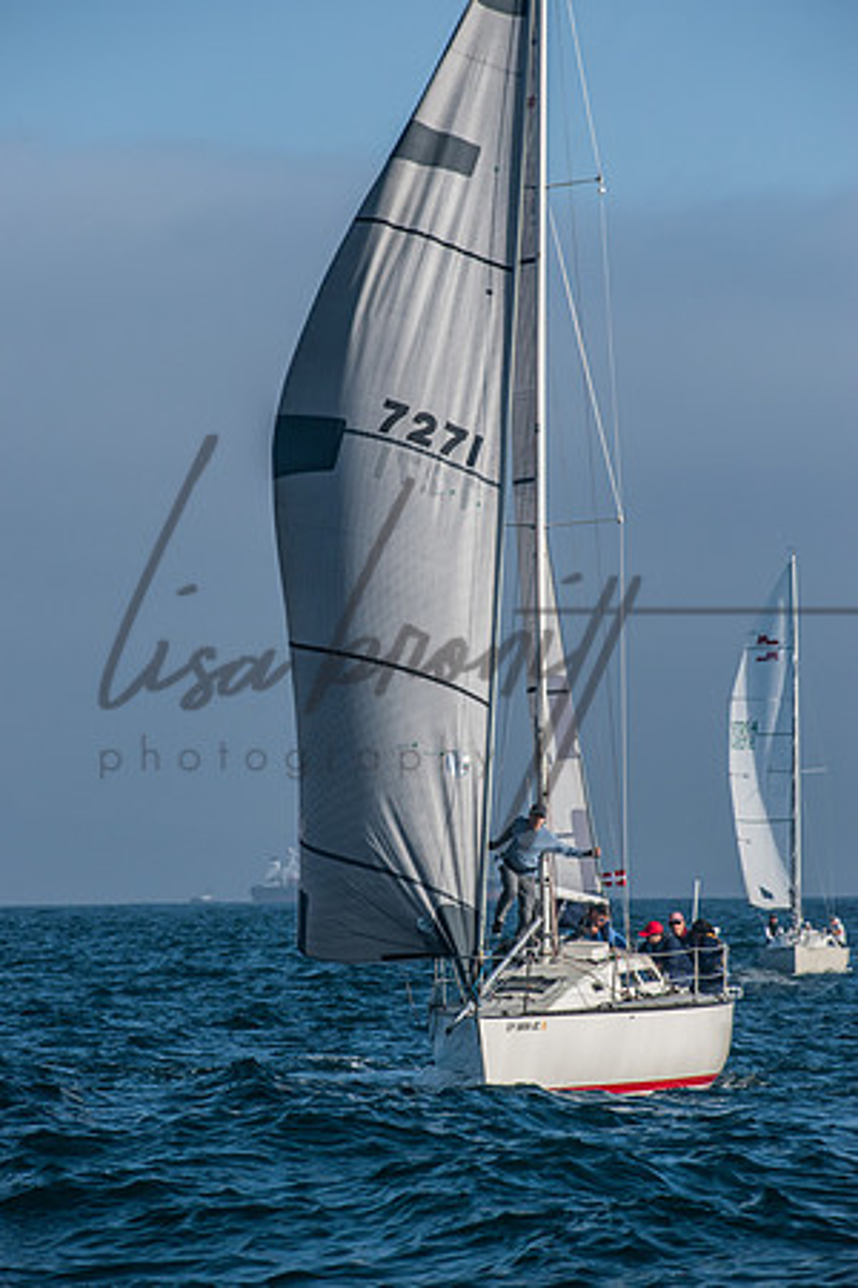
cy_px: 644
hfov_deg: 6.8
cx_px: 429
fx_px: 7239
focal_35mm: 202
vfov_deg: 10.2
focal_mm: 135
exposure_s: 1/2000
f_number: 9
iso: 400
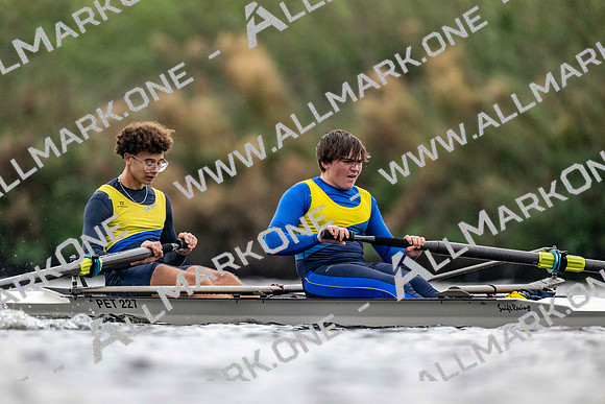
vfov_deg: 2.3
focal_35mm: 600
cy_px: 202
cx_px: 302
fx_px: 10085
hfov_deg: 3.4
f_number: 4
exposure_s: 1/2500
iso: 4000
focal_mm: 600
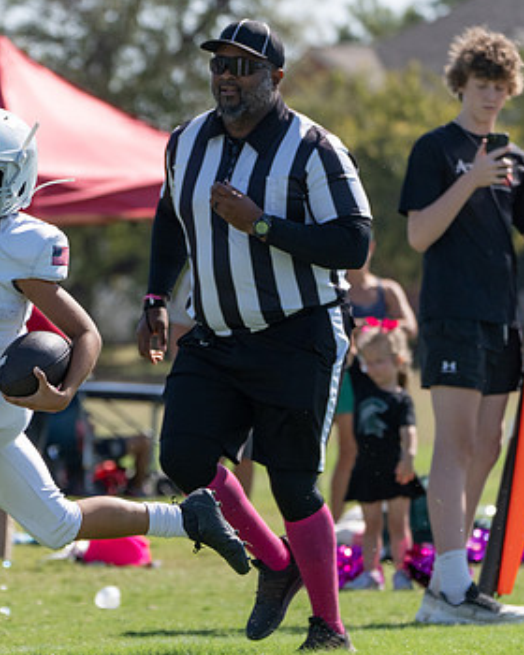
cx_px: 67
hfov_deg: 3.7
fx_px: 8142
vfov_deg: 4.6
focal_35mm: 420
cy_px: 460
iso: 320
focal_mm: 200
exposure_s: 1/1600
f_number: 5.6
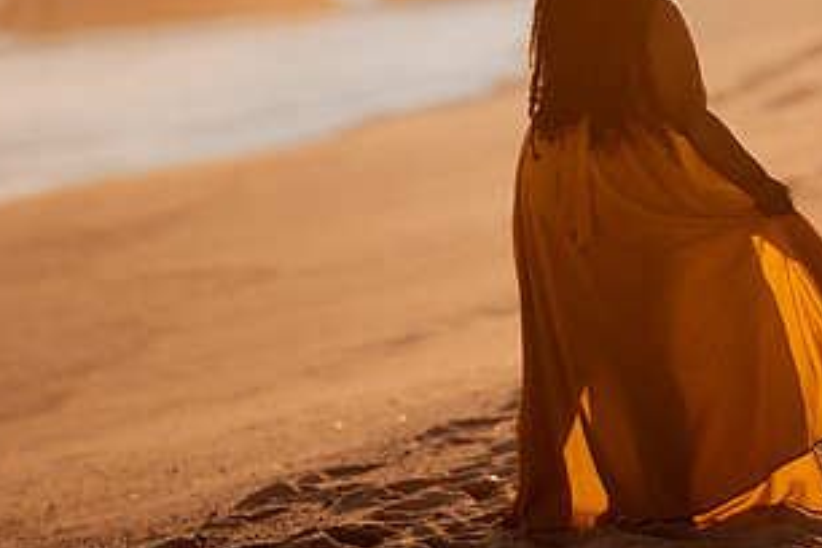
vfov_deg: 5.4
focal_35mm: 256
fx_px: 5845
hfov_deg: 8.0
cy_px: 47
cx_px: 540
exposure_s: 1/8000
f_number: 1.8
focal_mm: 135
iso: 100
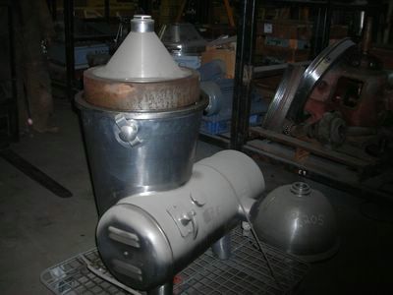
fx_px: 431
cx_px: 196
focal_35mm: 38
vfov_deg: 37.7
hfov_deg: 49.0
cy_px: 148
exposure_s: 1/60.1
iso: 173
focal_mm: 6.3
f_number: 3.2
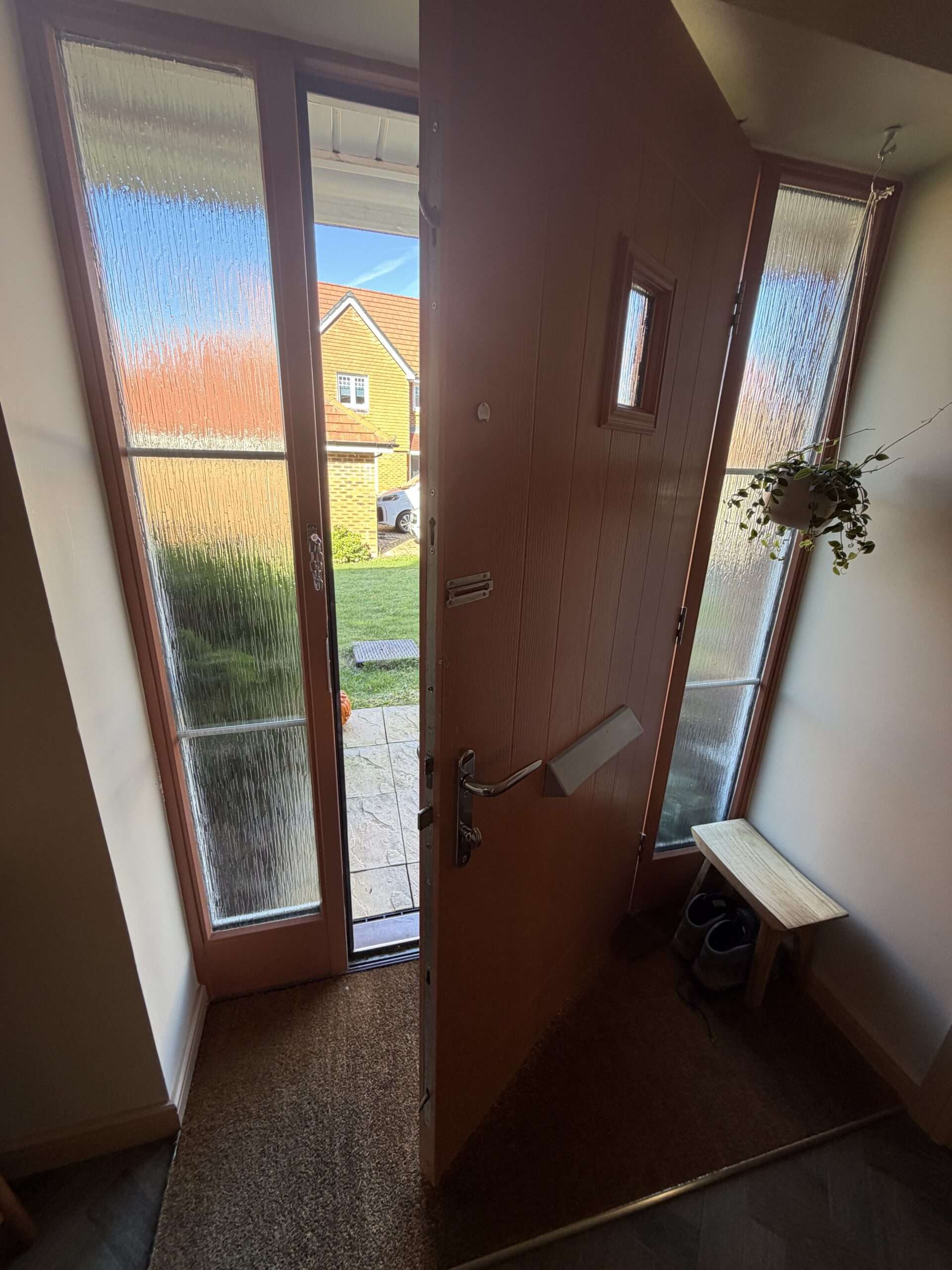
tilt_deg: -19.2
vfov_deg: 102.1
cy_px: 635
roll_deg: -0.4
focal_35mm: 14
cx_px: 476
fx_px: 513
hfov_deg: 85.7
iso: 100
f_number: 2.2
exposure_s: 1/121
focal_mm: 2.22
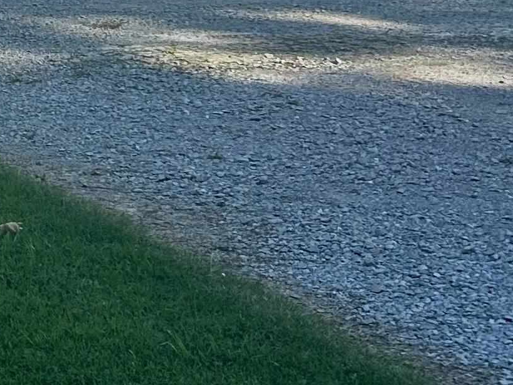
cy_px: -218
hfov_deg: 16.8
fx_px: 1423
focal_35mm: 96
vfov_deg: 14.3
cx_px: -426
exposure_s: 1/2841
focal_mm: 5.7
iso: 50
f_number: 1.5
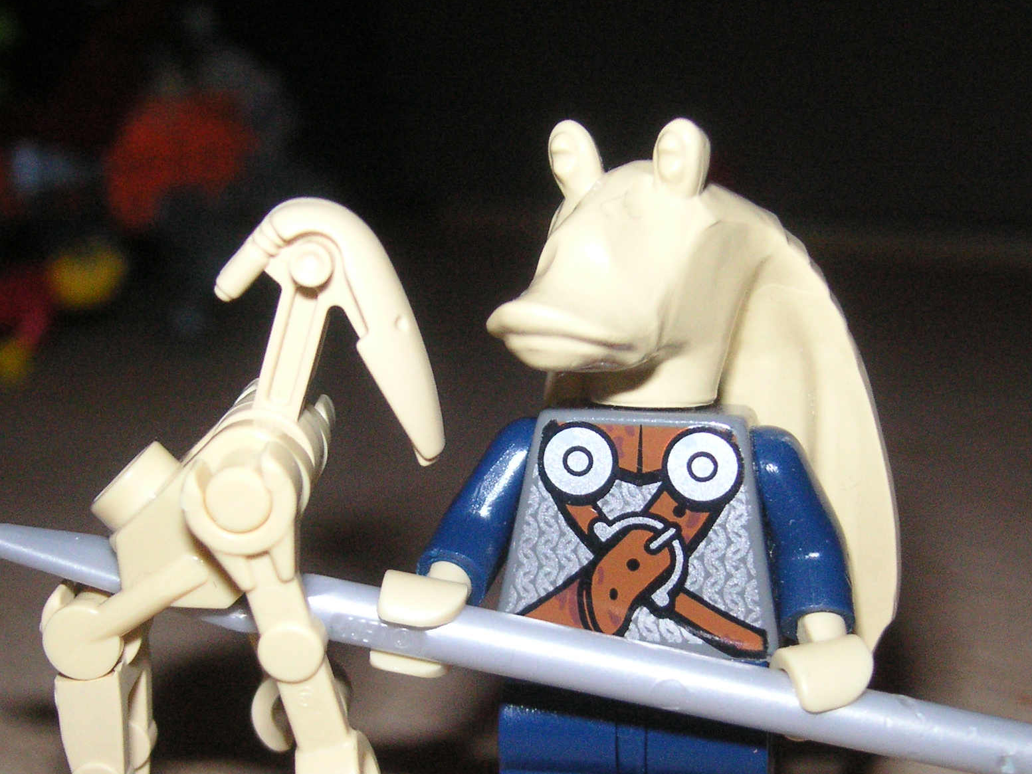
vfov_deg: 23.9
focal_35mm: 61
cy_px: 496
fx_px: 1819
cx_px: 500
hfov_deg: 31.7
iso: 160
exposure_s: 1/180
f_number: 6.7
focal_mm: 6.1
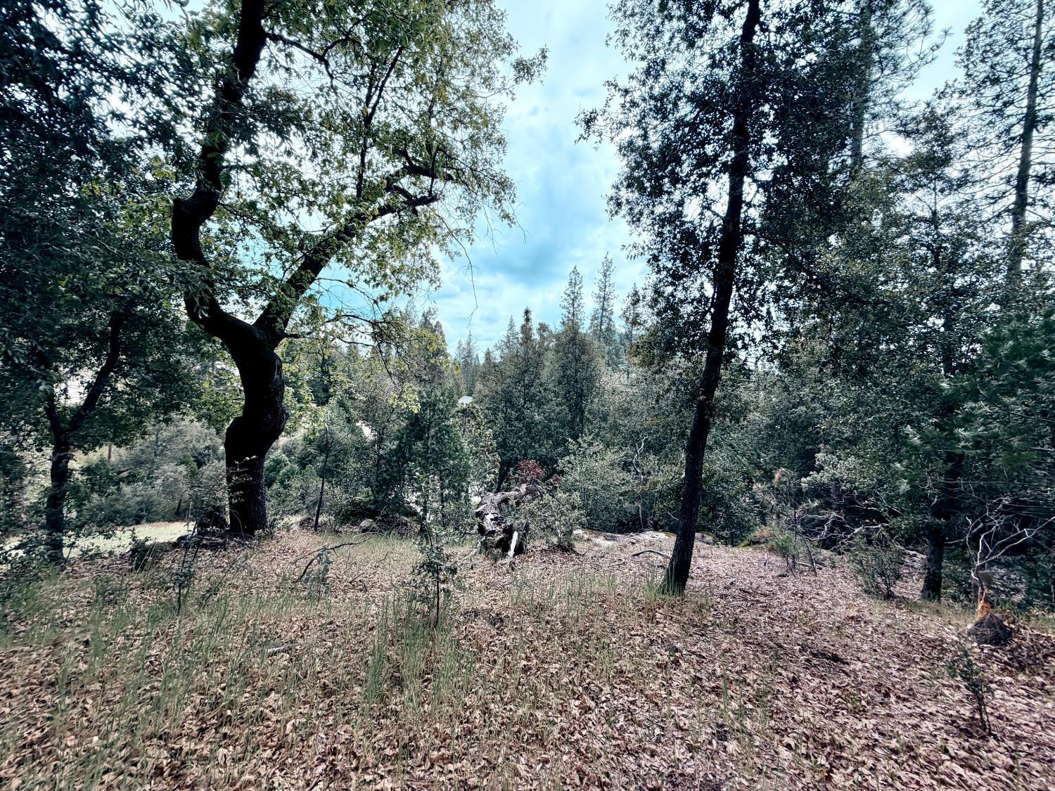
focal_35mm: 14
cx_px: 528
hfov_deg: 102.1
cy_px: 396
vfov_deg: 85.7
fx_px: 427
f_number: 2.2
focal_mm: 2.22
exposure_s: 1/240
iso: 40
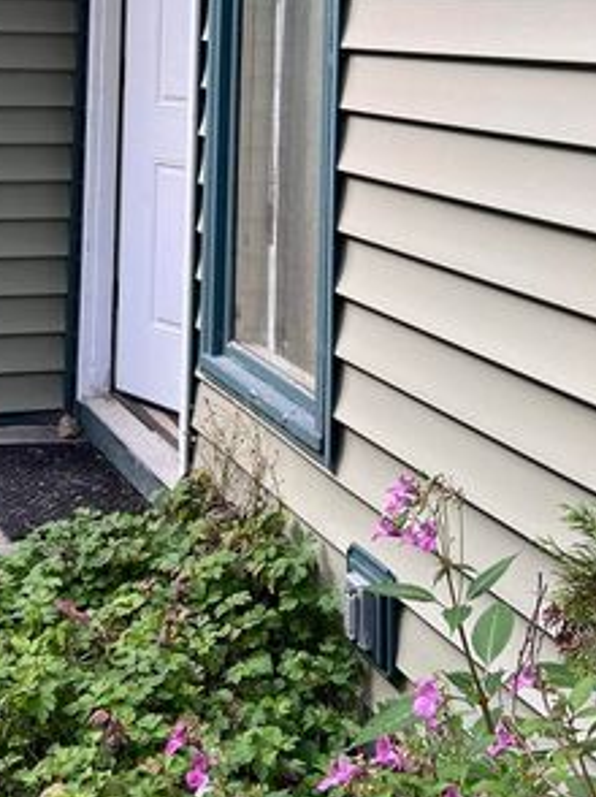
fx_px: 1356
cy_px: -15
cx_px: 116
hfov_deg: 24.4
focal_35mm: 59
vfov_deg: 30.3
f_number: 1.5
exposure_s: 1/184
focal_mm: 5.7
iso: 40
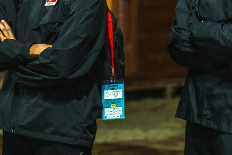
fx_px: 1489
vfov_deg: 5.9
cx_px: 222
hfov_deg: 8.9
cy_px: 24
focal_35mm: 231
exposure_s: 1/500
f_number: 2.8
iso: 2000
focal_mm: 79
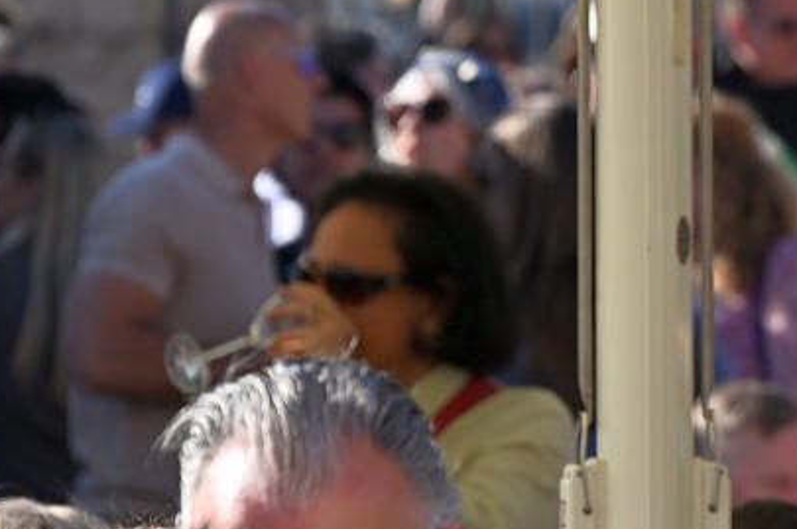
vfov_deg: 1.9
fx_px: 16385
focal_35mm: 741
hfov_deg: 2.8
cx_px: 1230
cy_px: 108
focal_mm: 200
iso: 100
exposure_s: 1/250
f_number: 6.3
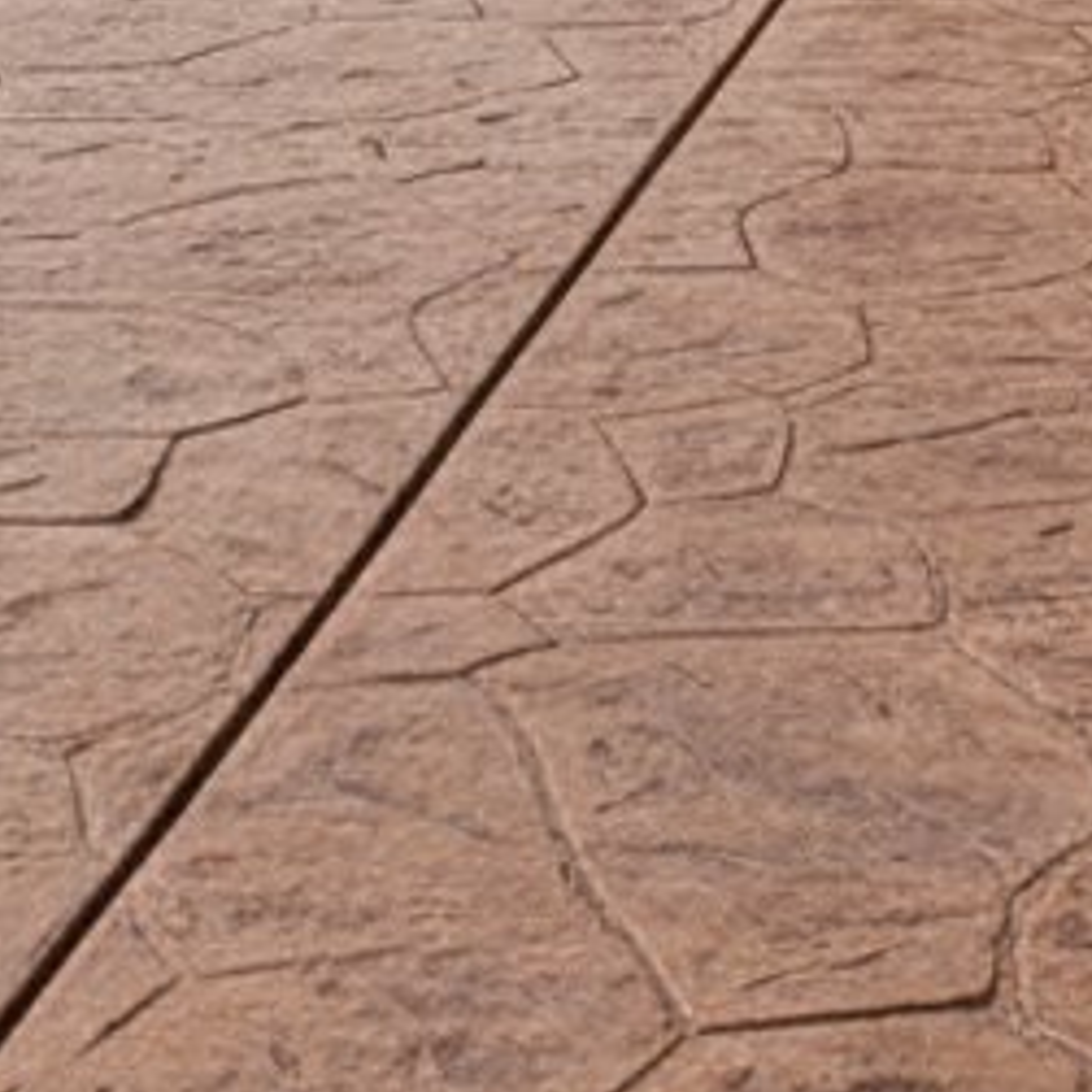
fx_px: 3462
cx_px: 761
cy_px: -731
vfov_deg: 15.8
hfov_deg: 17.9
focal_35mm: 97
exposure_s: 1/1749
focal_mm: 6.4
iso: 341
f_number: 1.8
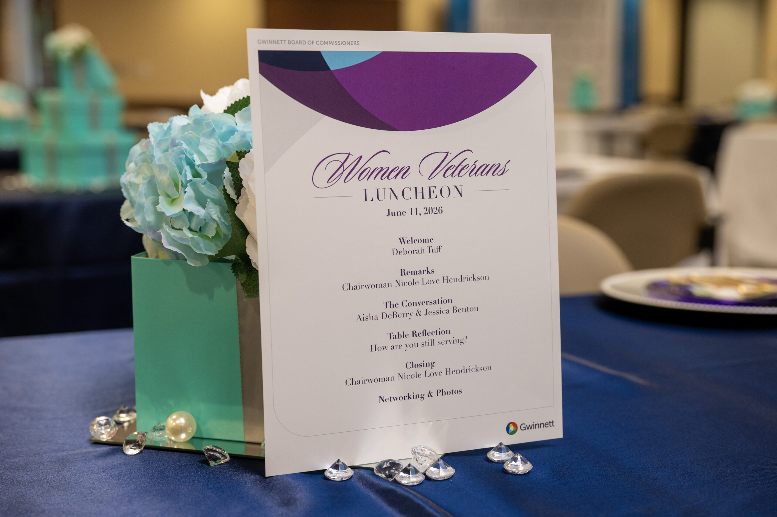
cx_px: 388
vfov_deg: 26.0
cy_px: 258
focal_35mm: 52
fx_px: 1122
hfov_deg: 38.2
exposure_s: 1/200
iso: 1600
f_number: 4
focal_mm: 52
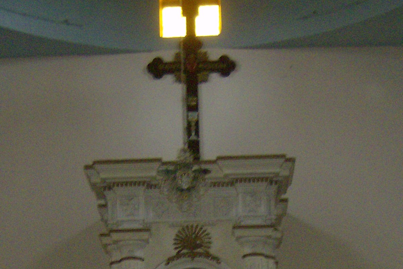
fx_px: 996
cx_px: 207
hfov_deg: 22.9
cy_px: 349
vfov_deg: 14.7
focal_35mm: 89
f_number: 2.8
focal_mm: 6
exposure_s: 1/60
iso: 200
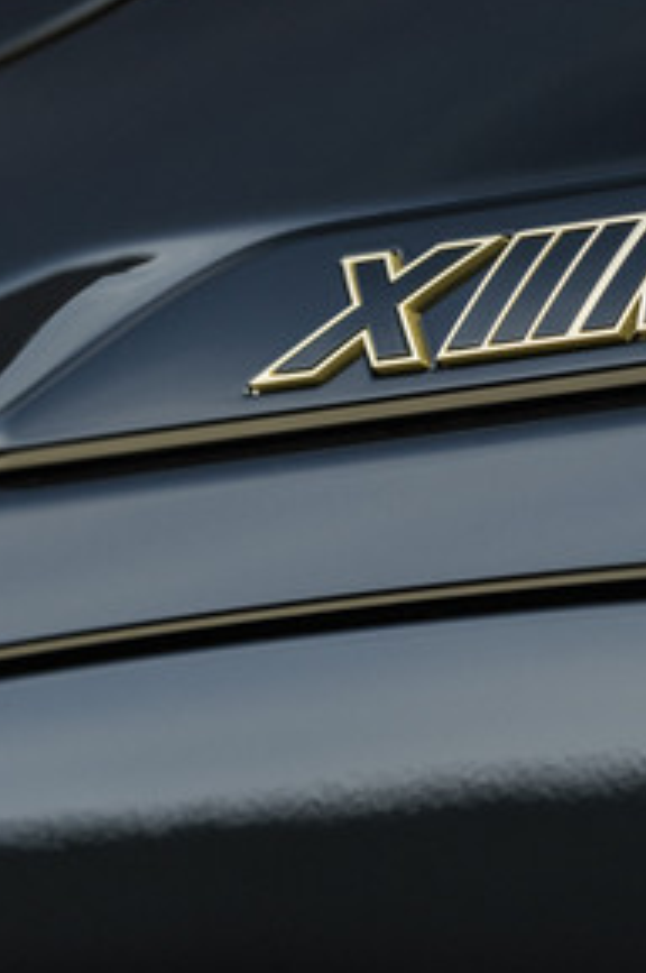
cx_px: 493
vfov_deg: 5.5
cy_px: 465
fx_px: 10090
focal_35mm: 374
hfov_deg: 3.7
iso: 400
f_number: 4
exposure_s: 1/400
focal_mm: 135
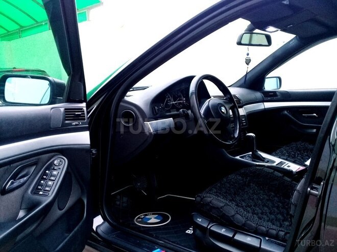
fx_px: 302
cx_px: 168
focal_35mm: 31
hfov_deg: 58.4
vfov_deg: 45.4
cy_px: 126
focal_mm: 3.3
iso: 125
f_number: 2.2
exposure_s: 1/33
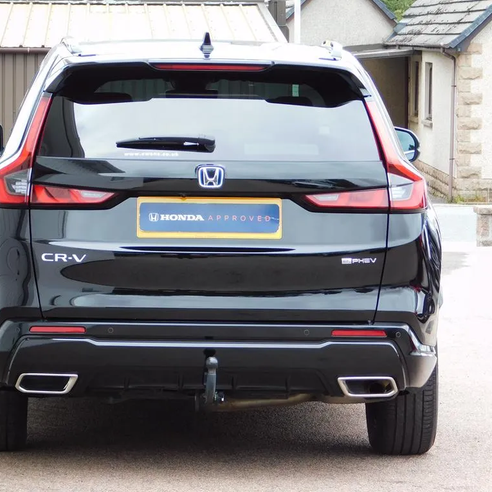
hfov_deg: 10.0
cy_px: 246
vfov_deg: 10.0
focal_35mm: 175
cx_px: 202
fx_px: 2814
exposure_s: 1/80
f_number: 5.1
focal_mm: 26.3
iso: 125
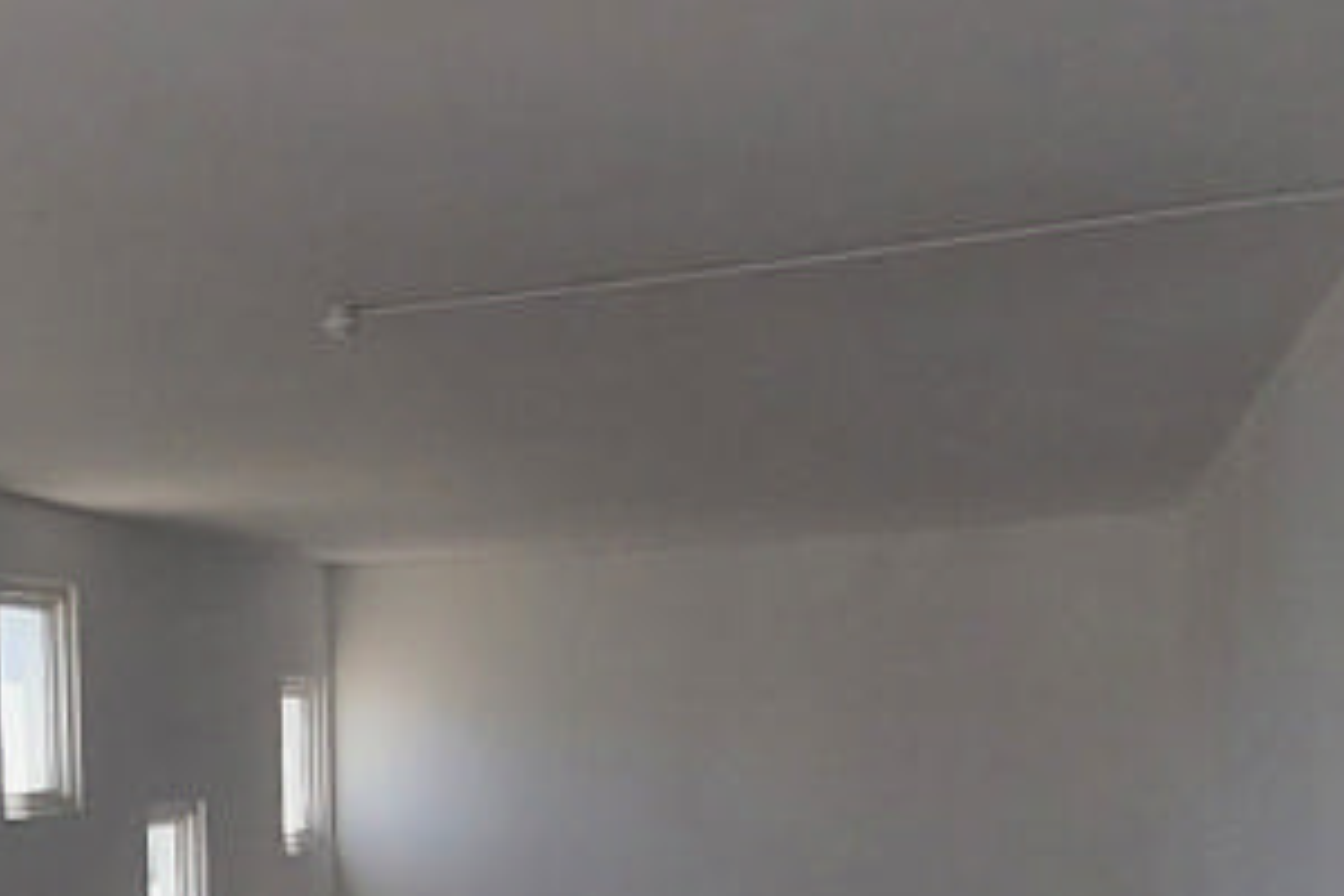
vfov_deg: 20.0
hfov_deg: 26.8
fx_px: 2426
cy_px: 981
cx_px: -336
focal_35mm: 65
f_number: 2.2
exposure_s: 1/50
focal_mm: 1.74
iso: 64
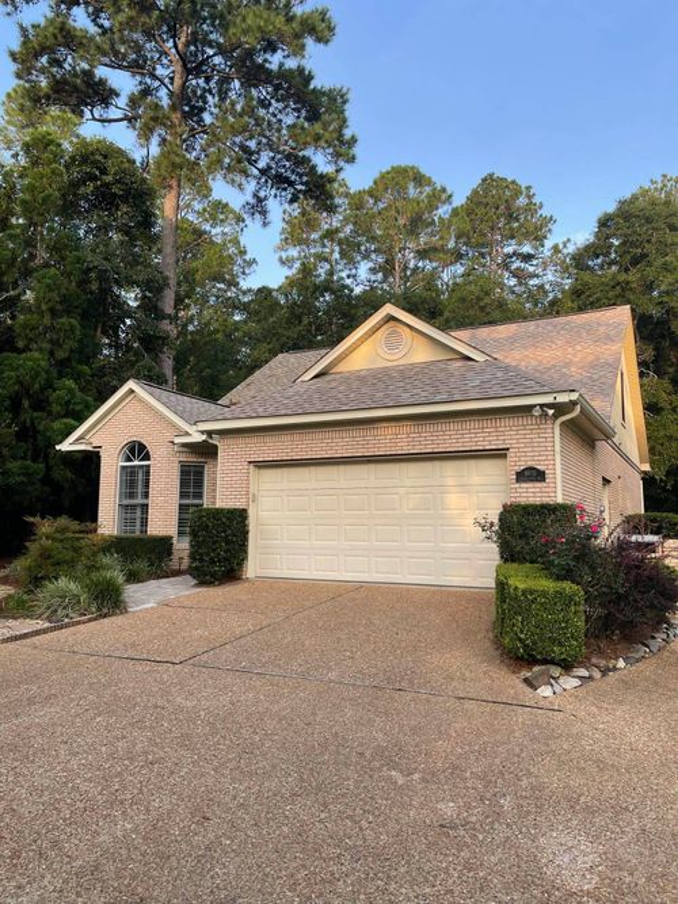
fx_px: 679
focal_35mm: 26
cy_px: 452
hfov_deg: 53.0
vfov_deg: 67.3
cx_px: 339
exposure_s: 1/509
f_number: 1.6
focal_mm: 4.2
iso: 32
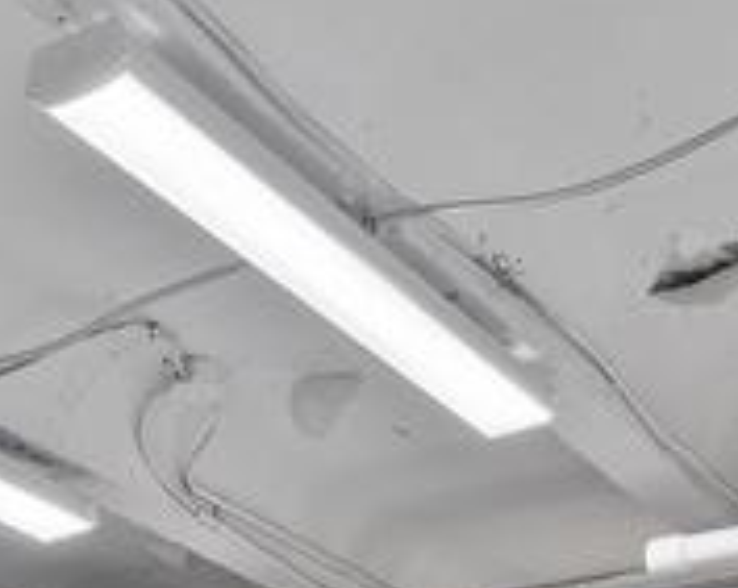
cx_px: 92
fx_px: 1897
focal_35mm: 87
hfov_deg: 21.6
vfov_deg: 14.4
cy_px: 1209
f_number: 8
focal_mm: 16
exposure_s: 3.2
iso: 200
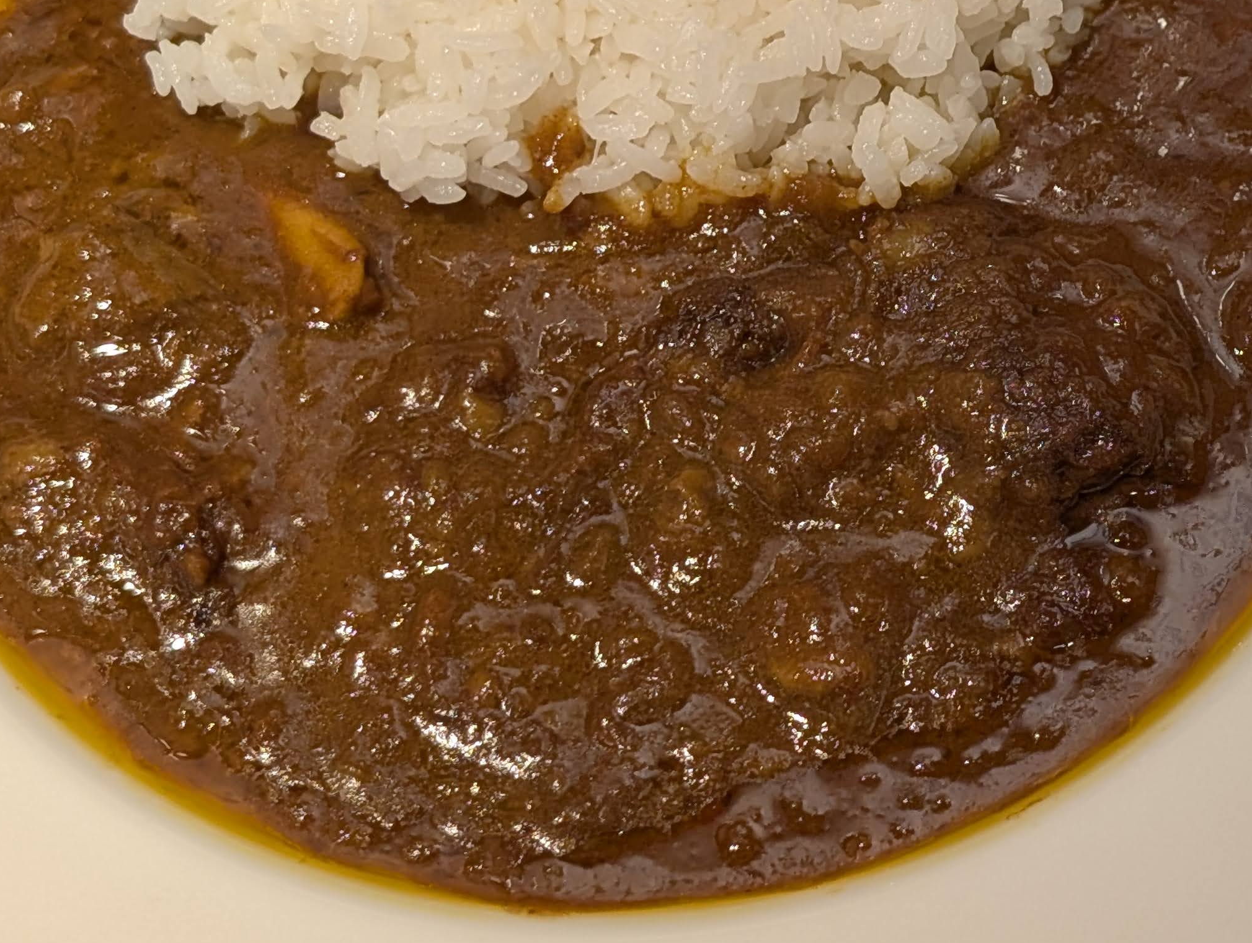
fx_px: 3586
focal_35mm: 99
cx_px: 1099
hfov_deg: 19.5
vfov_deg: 14.9
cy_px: 146
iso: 28
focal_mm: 6.9
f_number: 1.68
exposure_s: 1/85.4
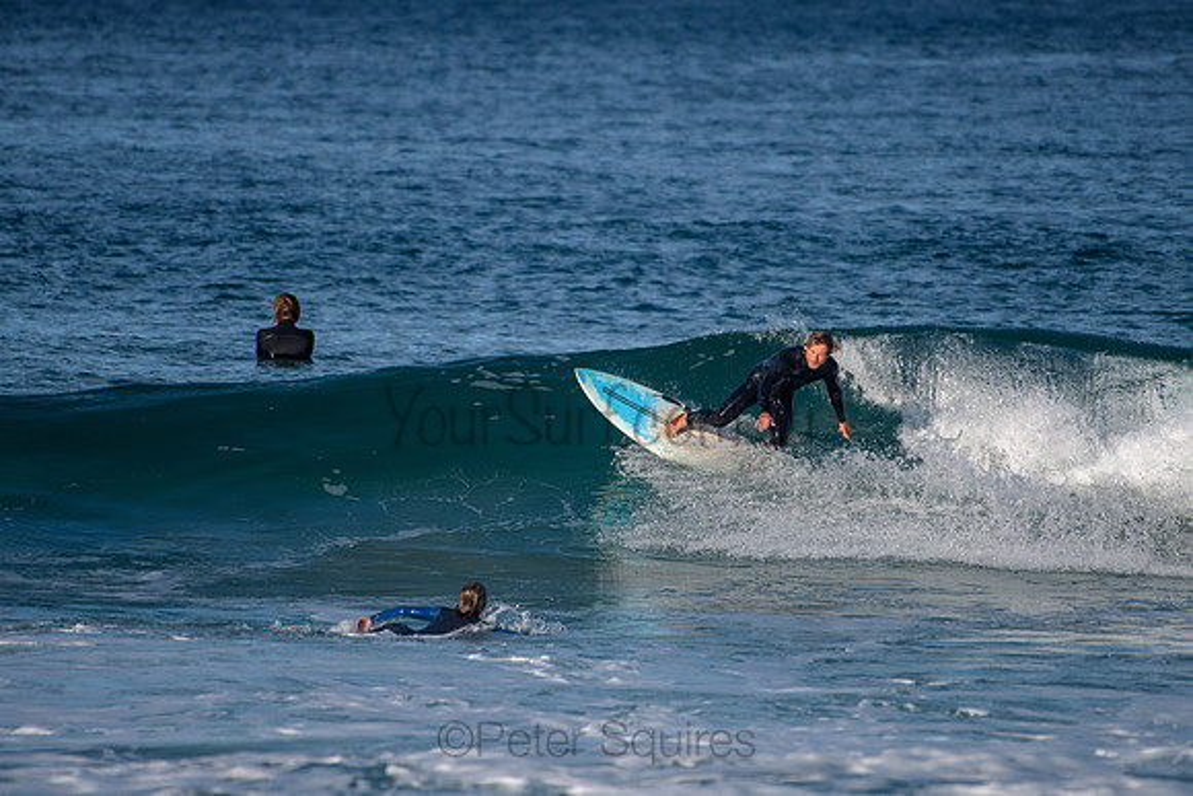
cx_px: 613
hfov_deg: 3.4
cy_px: 387
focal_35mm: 613
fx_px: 20327
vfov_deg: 2.2
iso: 180
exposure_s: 1/2000
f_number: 5.6
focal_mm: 500
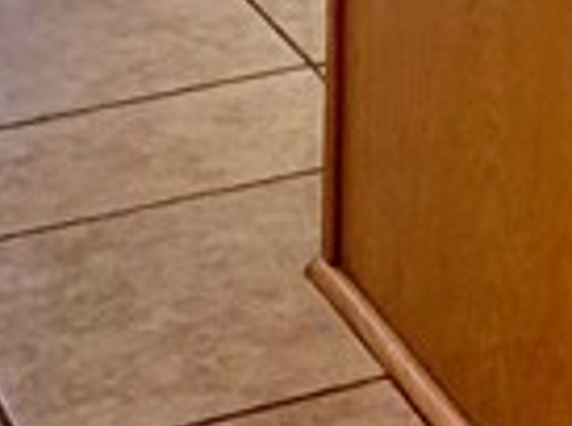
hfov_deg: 9.4
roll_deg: -1.0
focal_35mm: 195
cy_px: -1136
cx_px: 1236
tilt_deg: -1.0
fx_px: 3214
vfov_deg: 6.5
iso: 64
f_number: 1.8
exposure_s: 1/120
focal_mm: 4.25
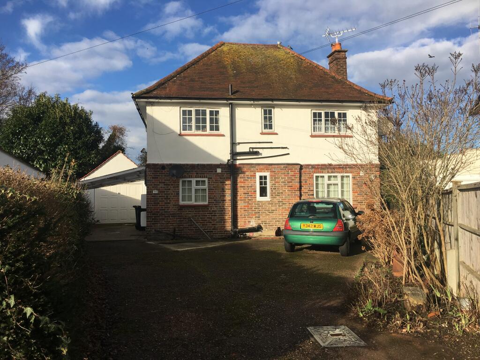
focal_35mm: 29
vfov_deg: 48.2
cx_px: 240
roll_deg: +0.5
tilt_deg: +2.1
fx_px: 402
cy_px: 180
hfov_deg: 61.7
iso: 25
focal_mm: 4.15
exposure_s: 1/1637
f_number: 2.2
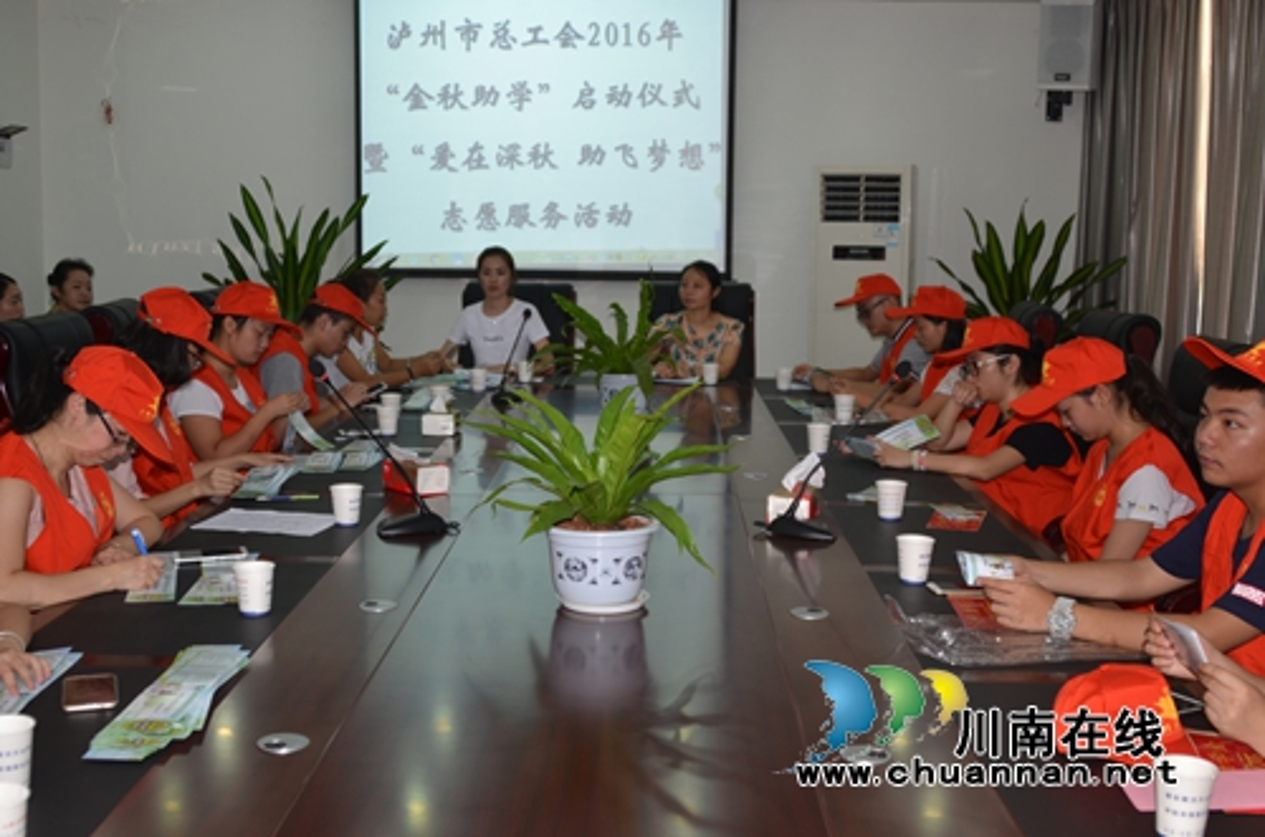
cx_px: 632
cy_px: 418
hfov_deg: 46.5
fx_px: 1473
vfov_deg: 31.7
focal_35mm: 42
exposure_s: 1/60
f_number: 3.5
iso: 100
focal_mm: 28
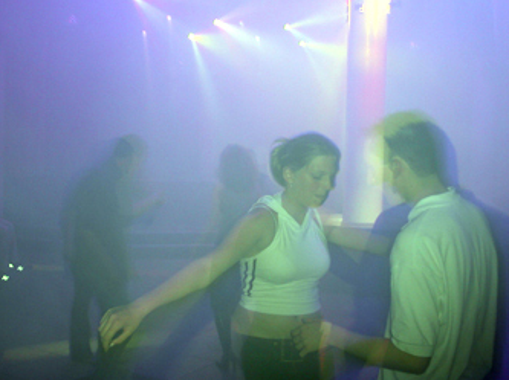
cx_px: 242
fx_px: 676
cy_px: 192
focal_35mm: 46
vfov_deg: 31.5
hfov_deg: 41.3
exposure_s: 1/3
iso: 100
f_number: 2.8
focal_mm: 7.8
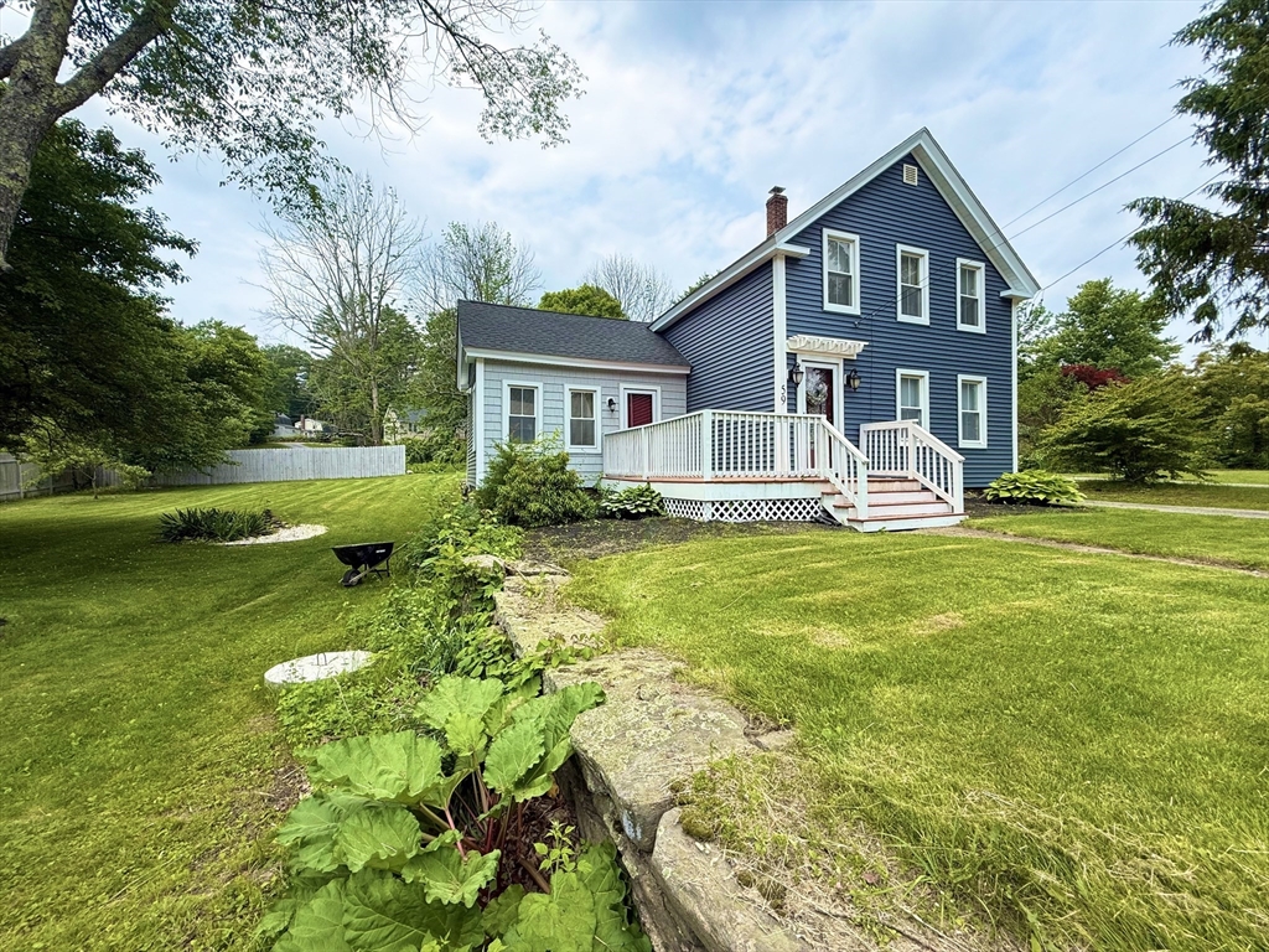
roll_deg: +0.1
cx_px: 634
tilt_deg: +1.0
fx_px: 513
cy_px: 476
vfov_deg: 85.7
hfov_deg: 102.1
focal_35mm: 14
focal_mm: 2.22
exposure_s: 1/1033
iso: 50
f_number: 2.2
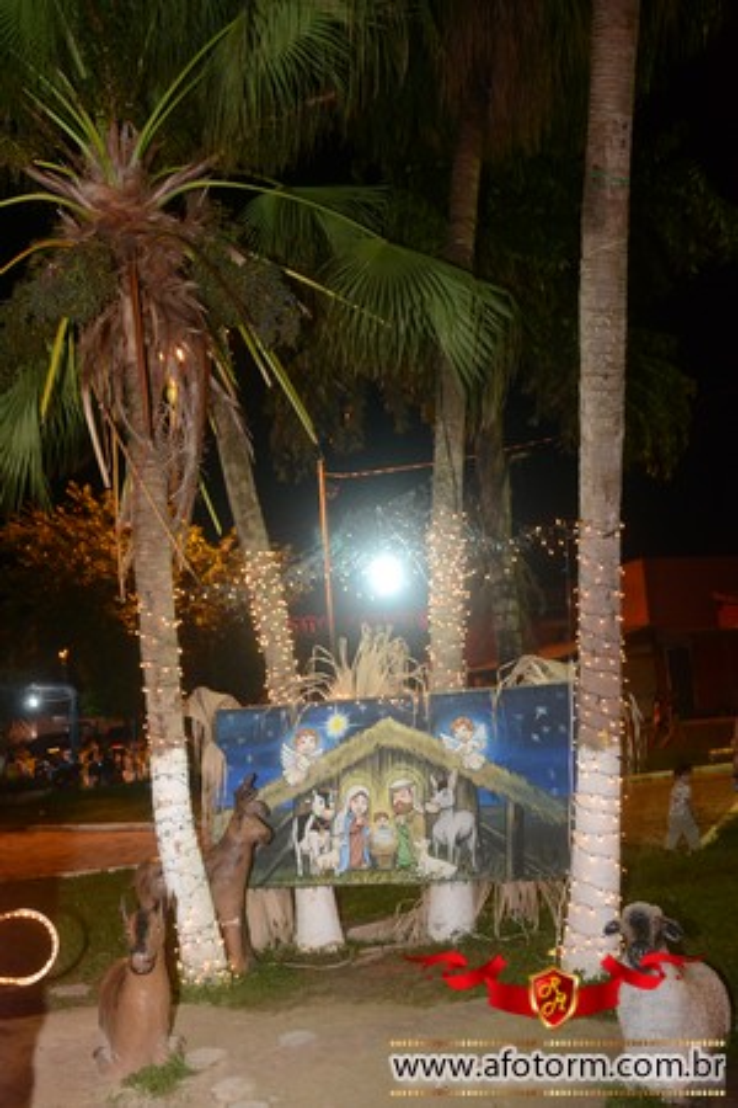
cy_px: 554
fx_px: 1015
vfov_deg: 57.2
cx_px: 369
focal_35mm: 33
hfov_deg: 40.0
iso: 1600
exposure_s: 1/60
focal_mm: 22
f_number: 4.5
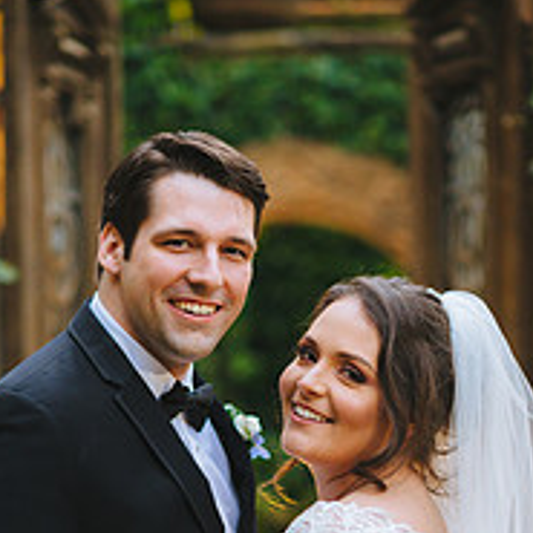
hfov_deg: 9.9
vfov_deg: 9.8
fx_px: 3066
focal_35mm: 176
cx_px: 255
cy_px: 634
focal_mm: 85
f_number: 2
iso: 1000
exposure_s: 1/200
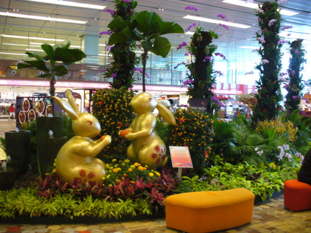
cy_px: 116
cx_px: 156
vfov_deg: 38.7
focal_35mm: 37
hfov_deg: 50.1
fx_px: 332
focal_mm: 6.1
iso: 200
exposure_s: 1/25
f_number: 2.8
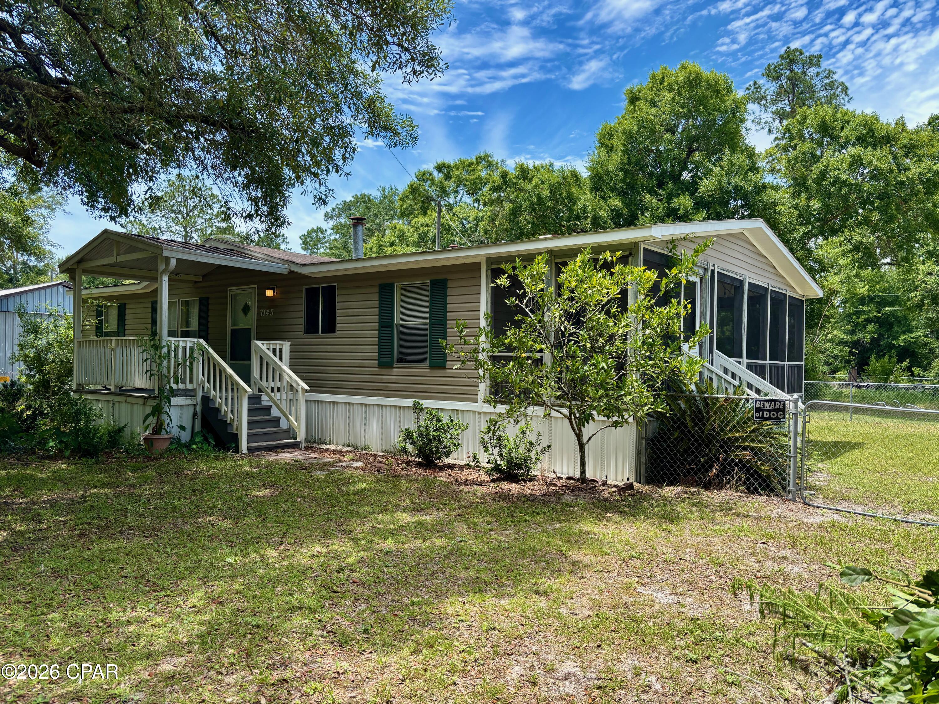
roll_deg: -0.7
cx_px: 470
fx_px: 705
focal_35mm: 26
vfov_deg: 53.1
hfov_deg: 67.3
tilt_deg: -0.7
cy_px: 352
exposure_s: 1/1418
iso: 50
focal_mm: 5.96
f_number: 1.6
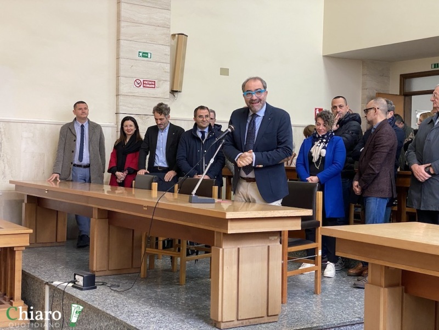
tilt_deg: -1.8
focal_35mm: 52
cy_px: 165
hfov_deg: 36.8
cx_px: 220
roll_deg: -1.1
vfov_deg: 28.0
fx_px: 659
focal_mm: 6
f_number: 2
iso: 200
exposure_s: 1/50
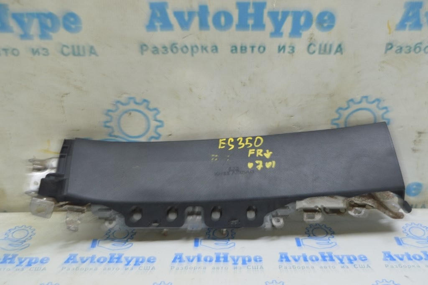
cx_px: 214
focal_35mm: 46
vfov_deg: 28.9
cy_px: 142
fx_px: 552
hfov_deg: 42.4
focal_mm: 31
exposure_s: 1/20
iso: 400
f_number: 5.6
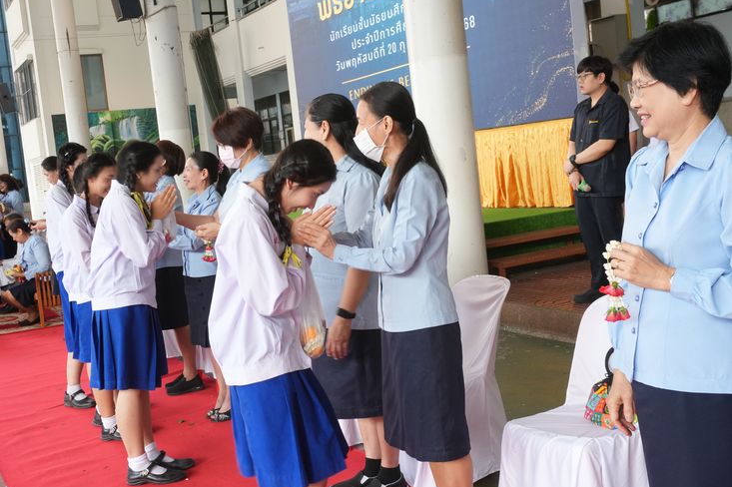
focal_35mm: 43
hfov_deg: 45.4
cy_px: 241
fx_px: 874
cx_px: 359
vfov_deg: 31.2
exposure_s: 1/30
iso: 1000
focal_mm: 28
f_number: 9
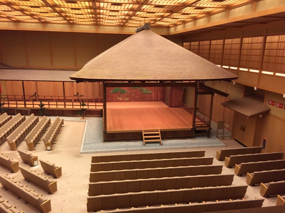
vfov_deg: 48.2
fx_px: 239
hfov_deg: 61.7
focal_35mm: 29
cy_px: 106
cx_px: 142
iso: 250
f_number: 2.2
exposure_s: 1/20
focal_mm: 4.15
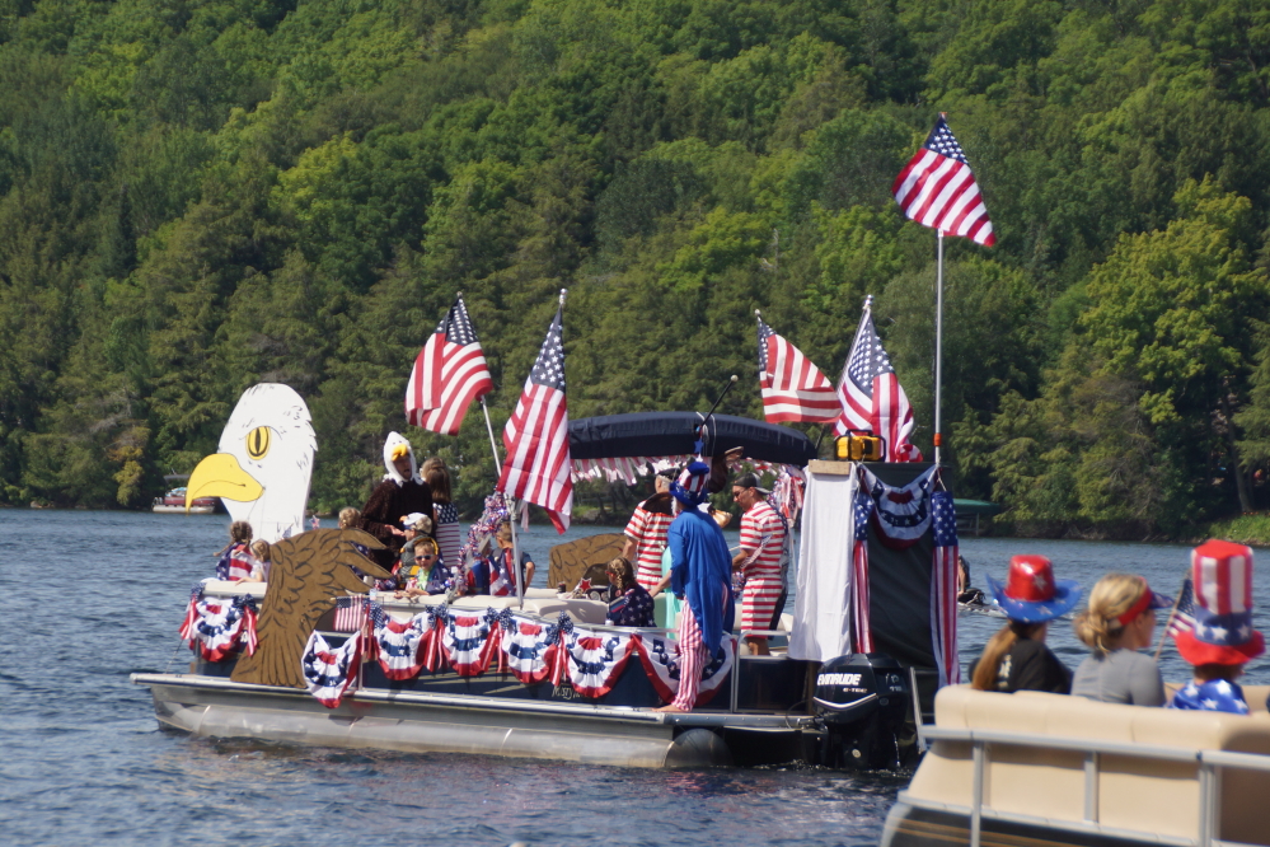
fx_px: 7408
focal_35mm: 210
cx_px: 635
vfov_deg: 6.5
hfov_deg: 9.8
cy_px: 424
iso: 160
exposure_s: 1/250
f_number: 5.6
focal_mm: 140
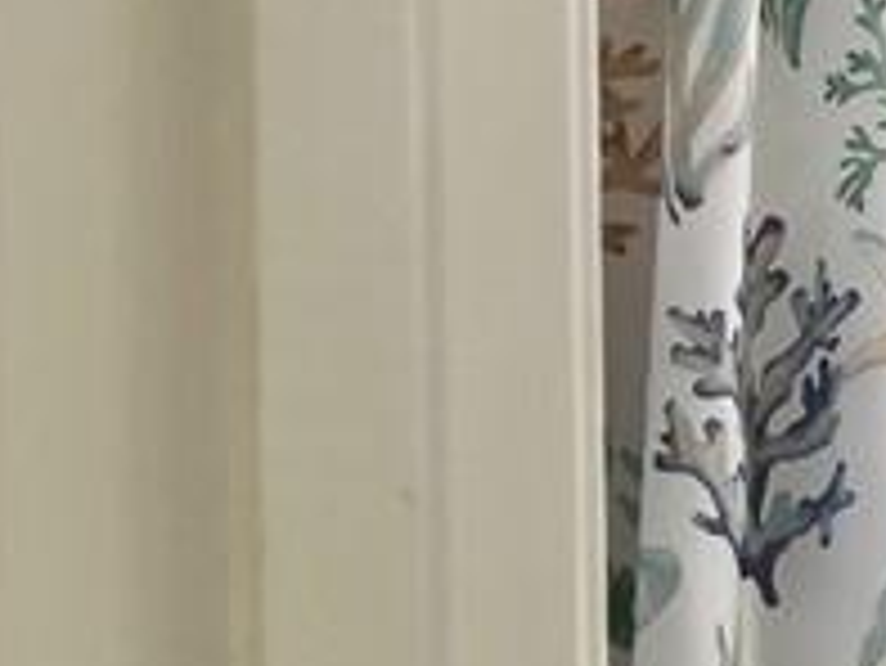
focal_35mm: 135
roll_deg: +1.0
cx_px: 2244
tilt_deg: -0.3
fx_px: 3457
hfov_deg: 11.5
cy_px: 914
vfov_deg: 10.7
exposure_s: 1/143
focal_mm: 5.7
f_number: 1.5
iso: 50
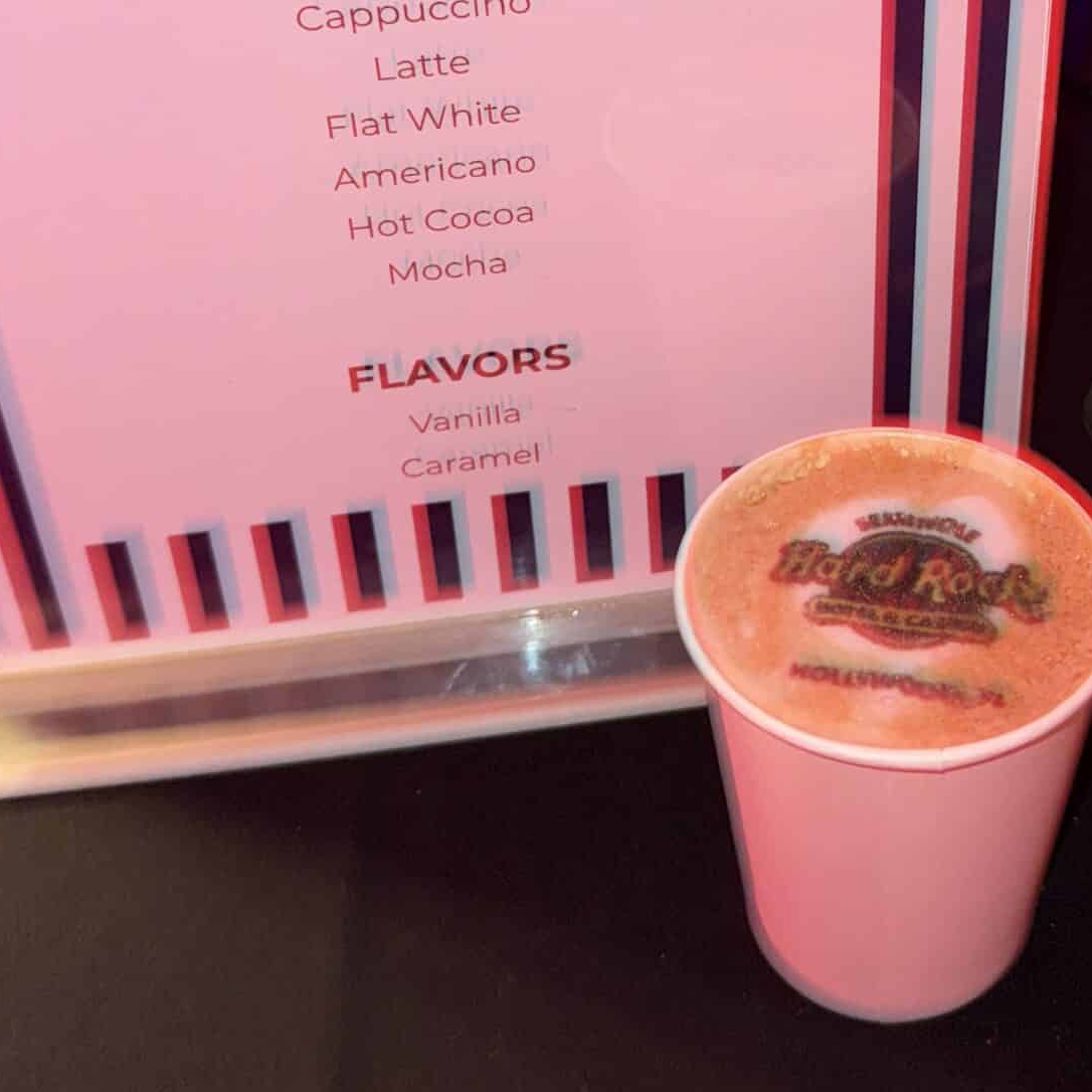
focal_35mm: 50
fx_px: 1785
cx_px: 711
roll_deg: +1.0
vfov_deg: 32.8
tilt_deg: -33.3
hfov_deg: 33.8
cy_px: 177
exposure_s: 1/5
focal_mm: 6.76
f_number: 1.78
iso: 64
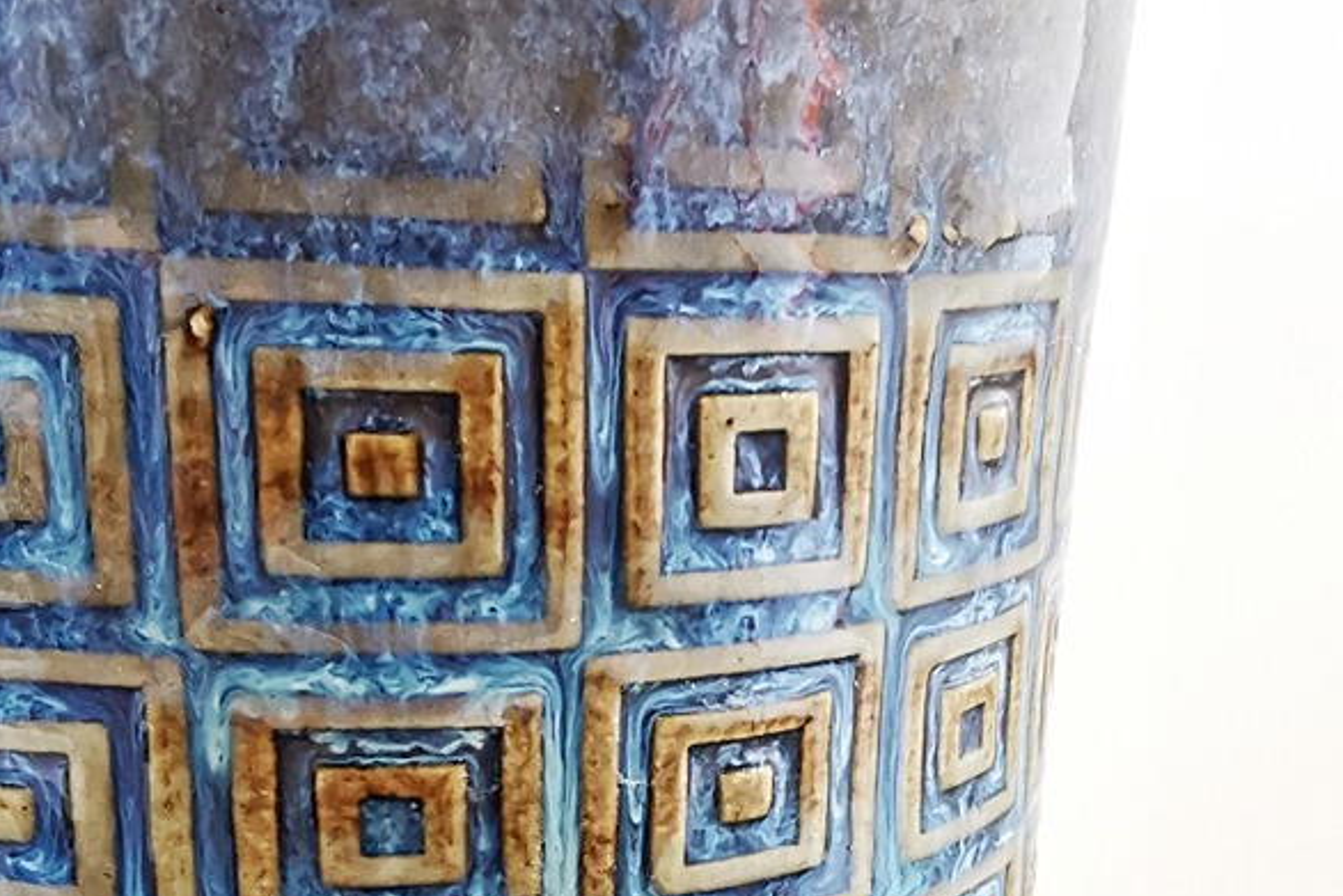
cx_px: 681
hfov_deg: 44.5
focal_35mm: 44
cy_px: 820
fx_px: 1642
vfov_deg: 29.2
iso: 320
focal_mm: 2.26
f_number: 2.2
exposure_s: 1/33.3
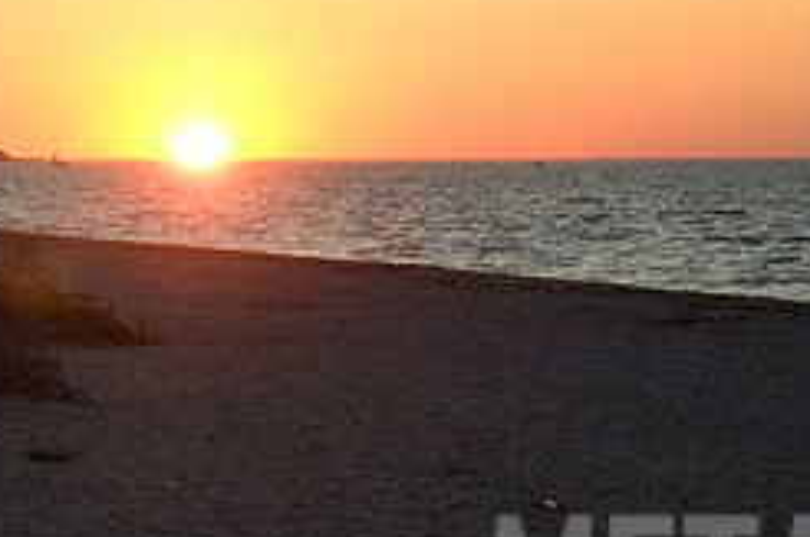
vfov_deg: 6.7
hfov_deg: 10.1
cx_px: 168
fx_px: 4581
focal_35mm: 204
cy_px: 216
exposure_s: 1/1250
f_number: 5
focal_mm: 56
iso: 1250
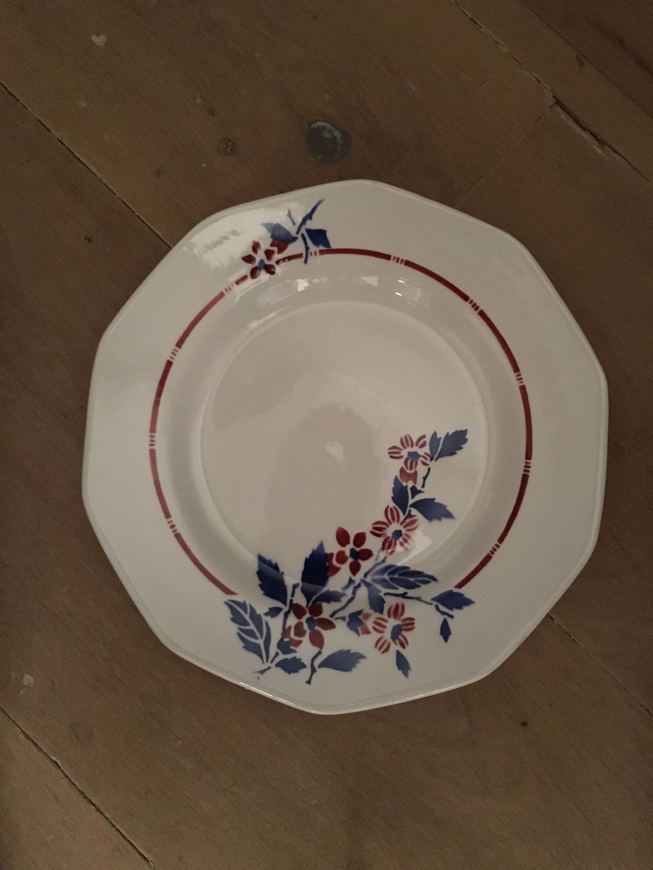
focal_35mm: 29
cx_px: 326
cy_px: 435
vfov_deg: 61.7
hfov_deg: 48.2
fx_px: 729
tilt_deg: -86.9
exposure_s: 1/17
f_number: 2.2
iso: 640
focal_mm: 4.15
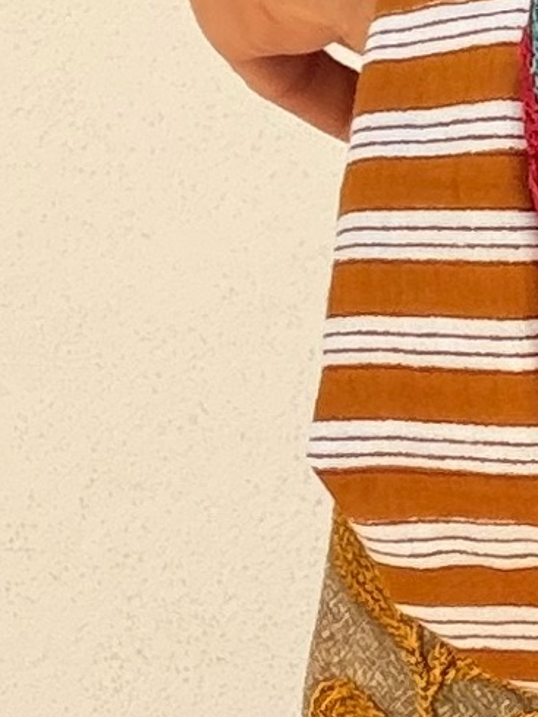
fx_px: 3811
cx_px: 1214
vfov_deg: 10.6
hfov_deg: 7.6
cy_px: -34
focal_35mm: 184
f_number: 1.9
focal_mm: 2.71
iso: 25
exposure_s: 1/320
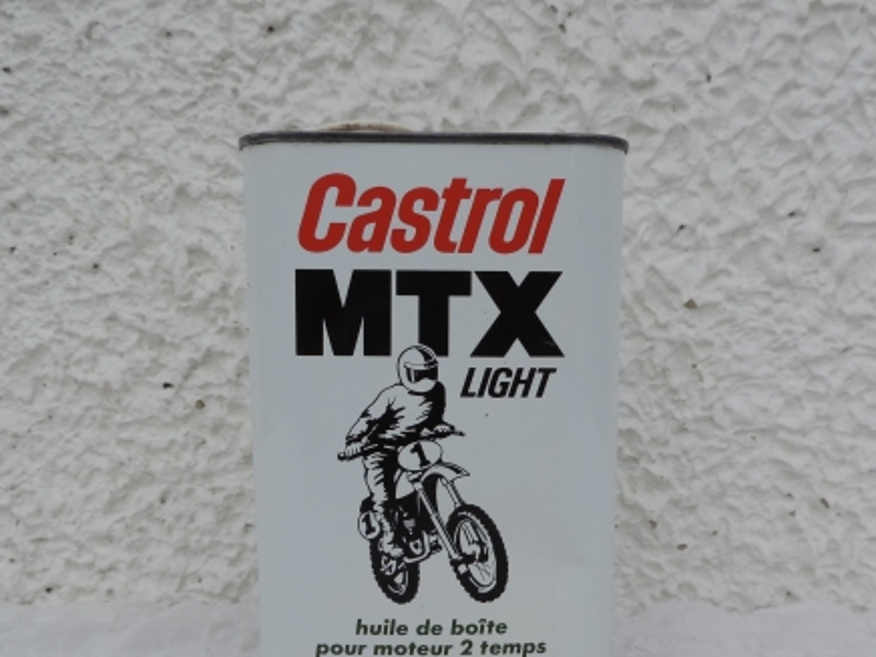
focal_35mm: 33
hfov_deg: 55.3
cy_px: 422
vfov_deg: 42.5
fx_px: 835
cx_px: 458
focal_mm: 4.3
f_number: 3
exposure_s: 1/500
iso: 80
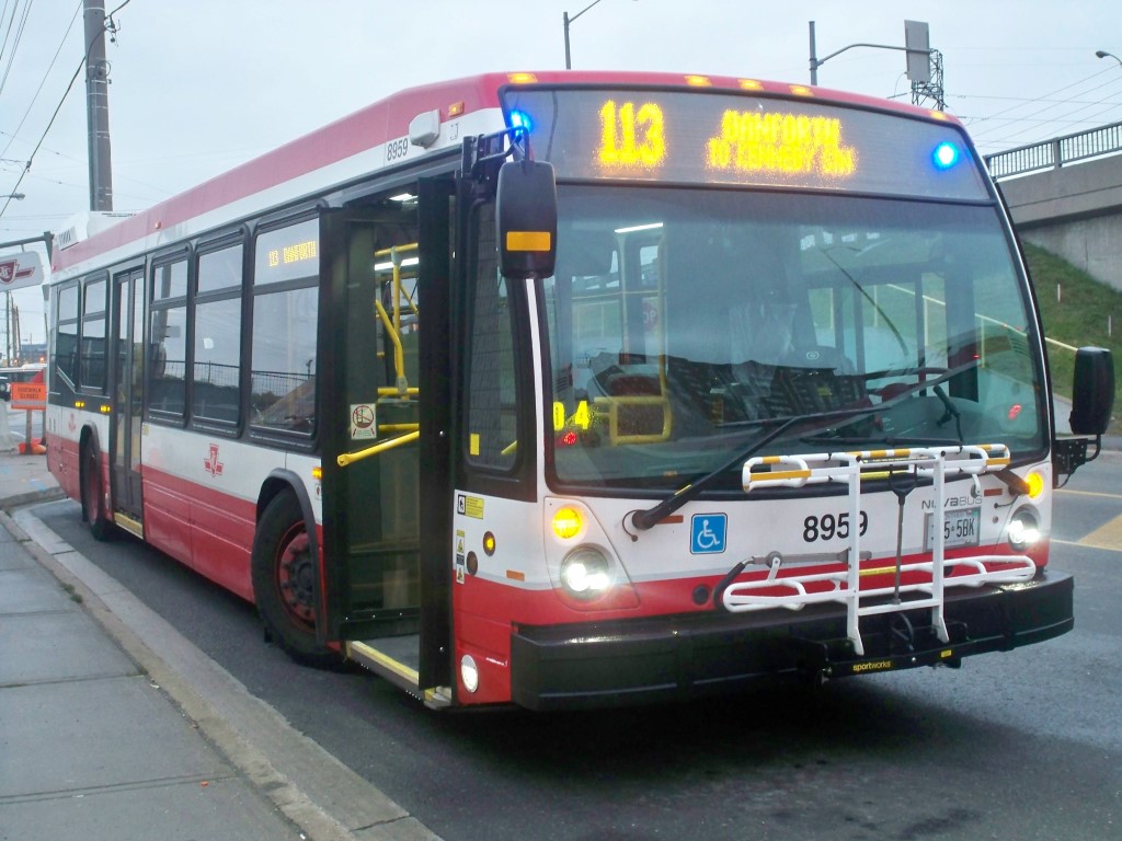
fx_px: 1426
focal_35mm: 44
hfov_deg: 42.9
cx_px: 561
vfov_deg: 32.9
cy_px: 420
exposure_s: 1/60
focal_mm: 7.8
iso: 320
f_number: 3.5
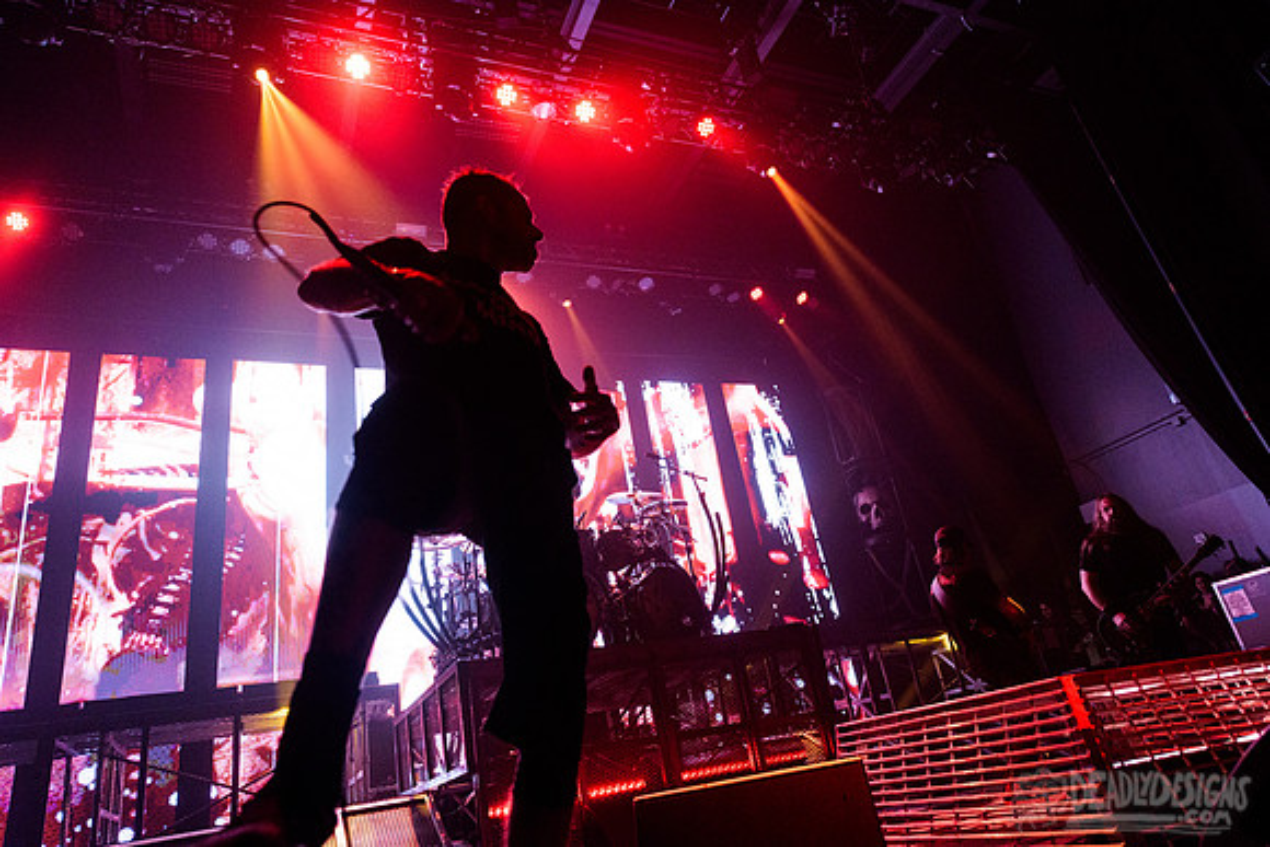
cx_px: 635
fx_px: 847
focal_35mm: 24
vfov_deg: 53.2
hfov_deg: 73.7
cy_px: 424
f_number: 3.5
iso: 3200
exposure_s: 1/250
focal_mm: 24
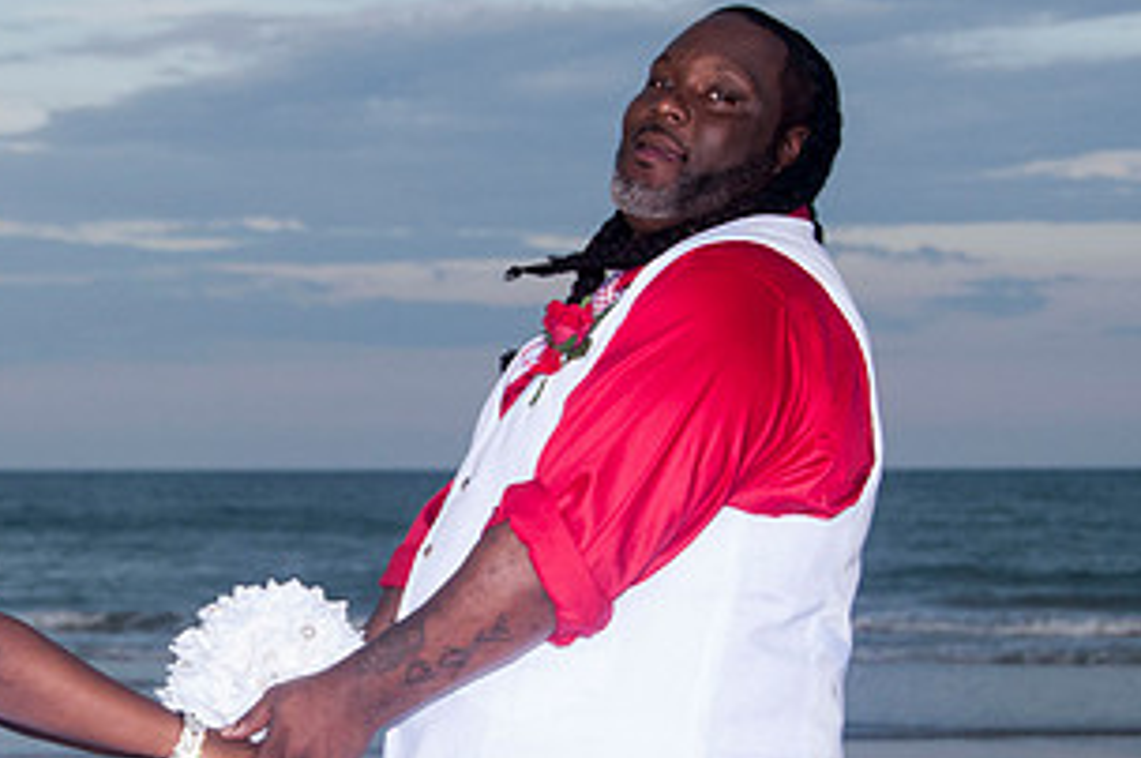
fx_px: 3799
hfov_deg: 16.9
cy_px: 493
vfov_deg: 11.4
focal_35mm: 120
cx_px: 191
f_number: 5.6
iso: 400
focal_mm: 42
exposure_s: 1/200
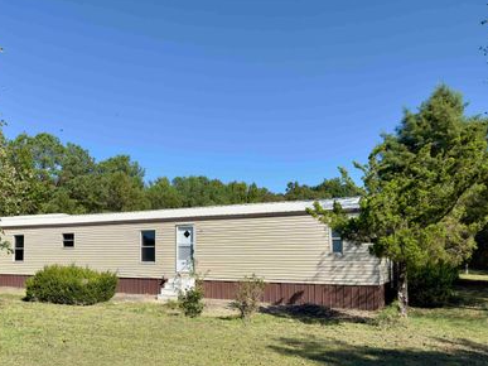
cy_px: 232
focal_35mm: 31
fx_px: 437
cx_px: 177
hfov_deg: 57.5
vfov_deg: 45.0
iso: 100
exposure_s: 1/5814
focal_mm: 6.76
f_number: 1.78
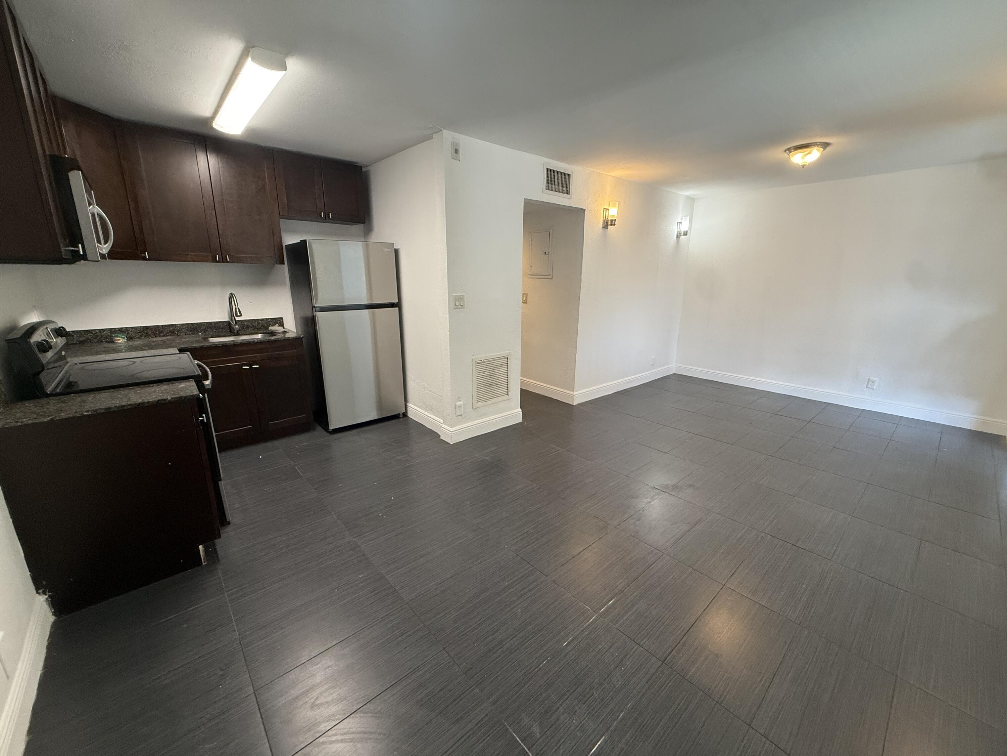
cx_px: 504
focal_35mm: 14
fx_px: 407
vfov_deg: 85.7
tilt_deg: -14.8
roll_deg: -0.3
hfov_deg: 102.1
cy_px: 378
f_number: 2.2
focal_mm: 2.22
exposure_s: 1/120
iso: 250
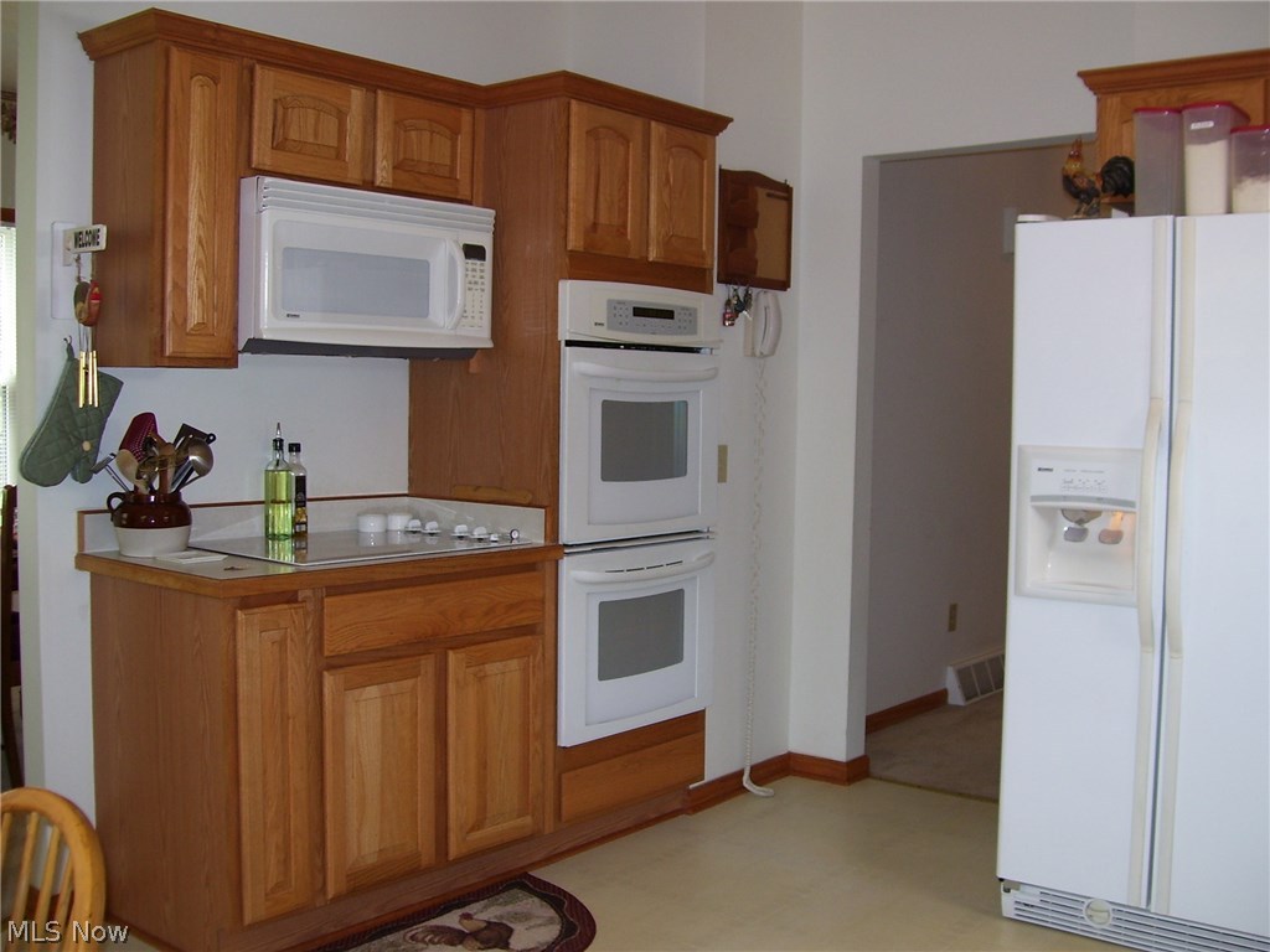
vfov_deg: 39.7
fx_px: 1321
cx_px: 635
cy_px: 476
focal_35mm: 36
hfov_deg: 51.4
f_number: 2.7
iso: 80
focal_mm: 6
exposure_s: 1/60
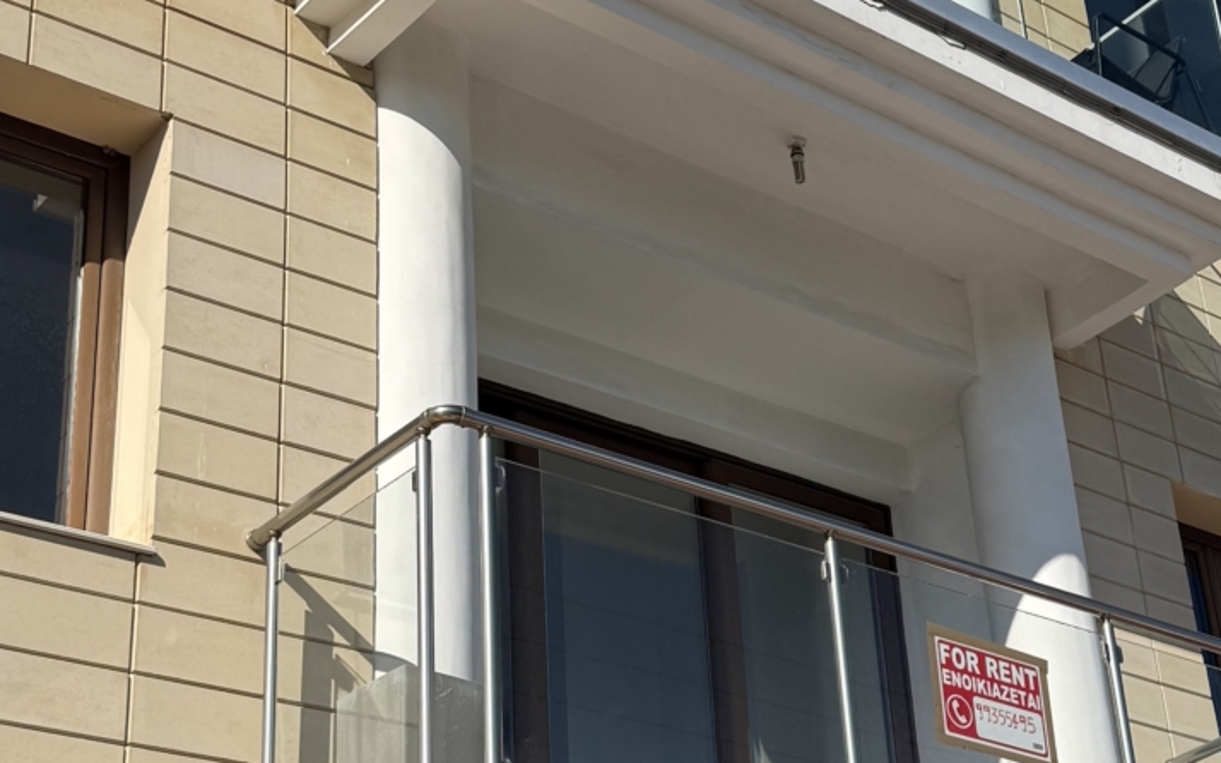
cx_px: 995
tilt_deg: +29.8
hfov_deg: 27.6
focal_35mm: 73
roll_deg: +8.4
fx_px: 2429
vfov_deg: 17.8
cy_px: 351
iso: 80
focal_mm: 6.76
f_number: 1.78
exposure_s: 1/8130
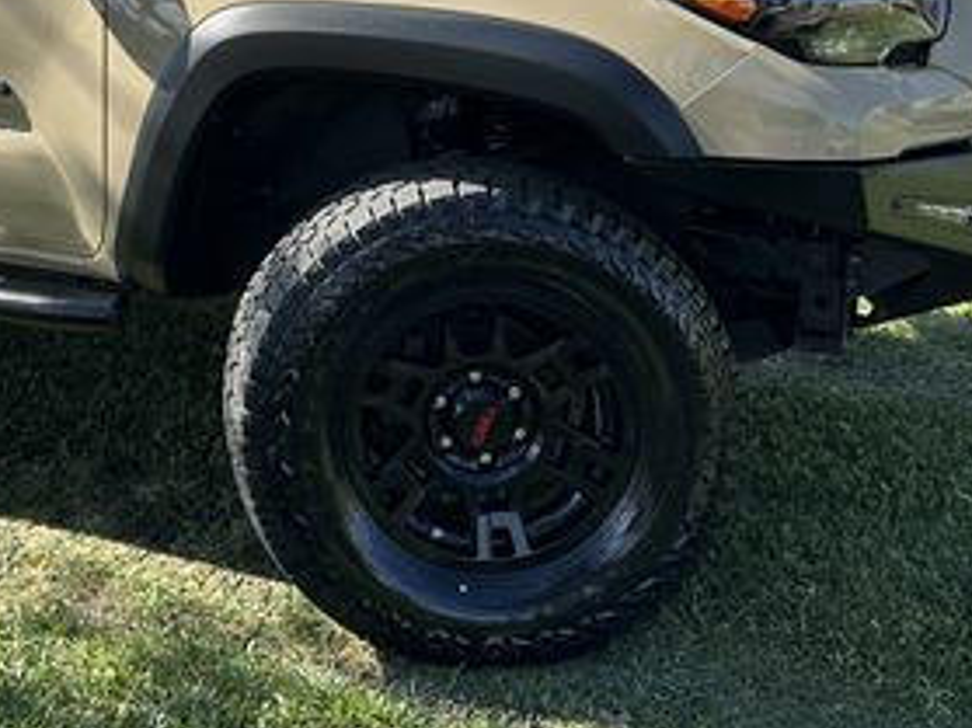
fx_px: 1544
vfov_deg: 24.9
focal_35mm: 55
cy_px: -45
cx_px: 66
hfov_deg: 32.9
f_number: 1.78
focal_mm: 6.86
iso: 80
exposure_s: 1/843
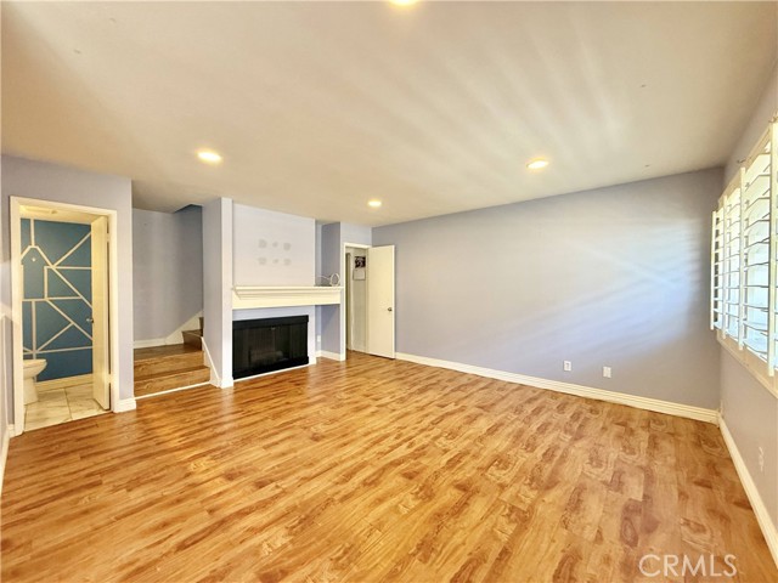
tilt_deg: -1.4
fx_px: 315
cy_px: 292
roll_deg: +0.0
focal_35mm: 14
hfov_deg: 102.1
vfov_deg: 85.7
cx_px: 389
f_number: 2.2
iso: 320
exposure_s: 1/60
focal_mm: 2.22
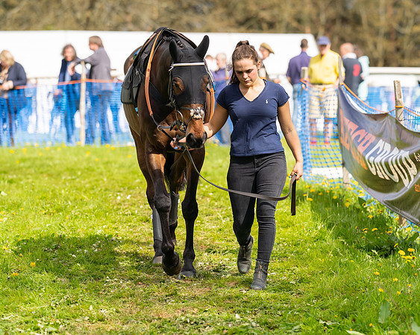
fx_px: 2106
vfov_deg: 9.1
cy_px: 154
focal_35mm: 169
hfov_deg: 11.4
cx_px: 257
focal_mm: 135
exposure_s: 1/8000
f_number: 3.2
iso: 400
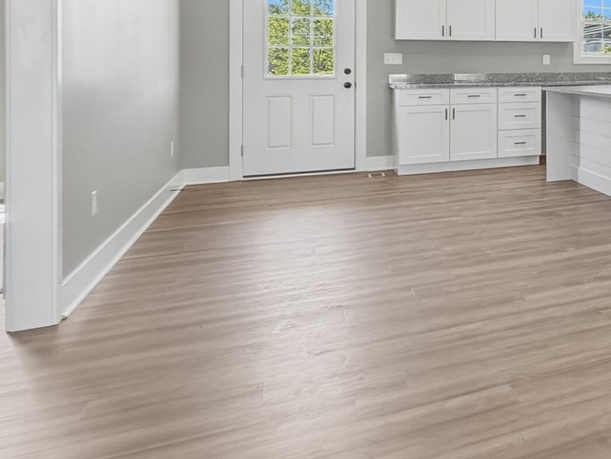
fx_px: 706
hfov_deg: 32.9
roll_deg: -1.3
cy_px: 53
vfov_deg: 34.2
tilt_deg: +0.2
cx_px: 818
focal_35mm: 40
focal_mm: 2.2
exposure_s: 1/120
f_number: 2.2
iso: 160
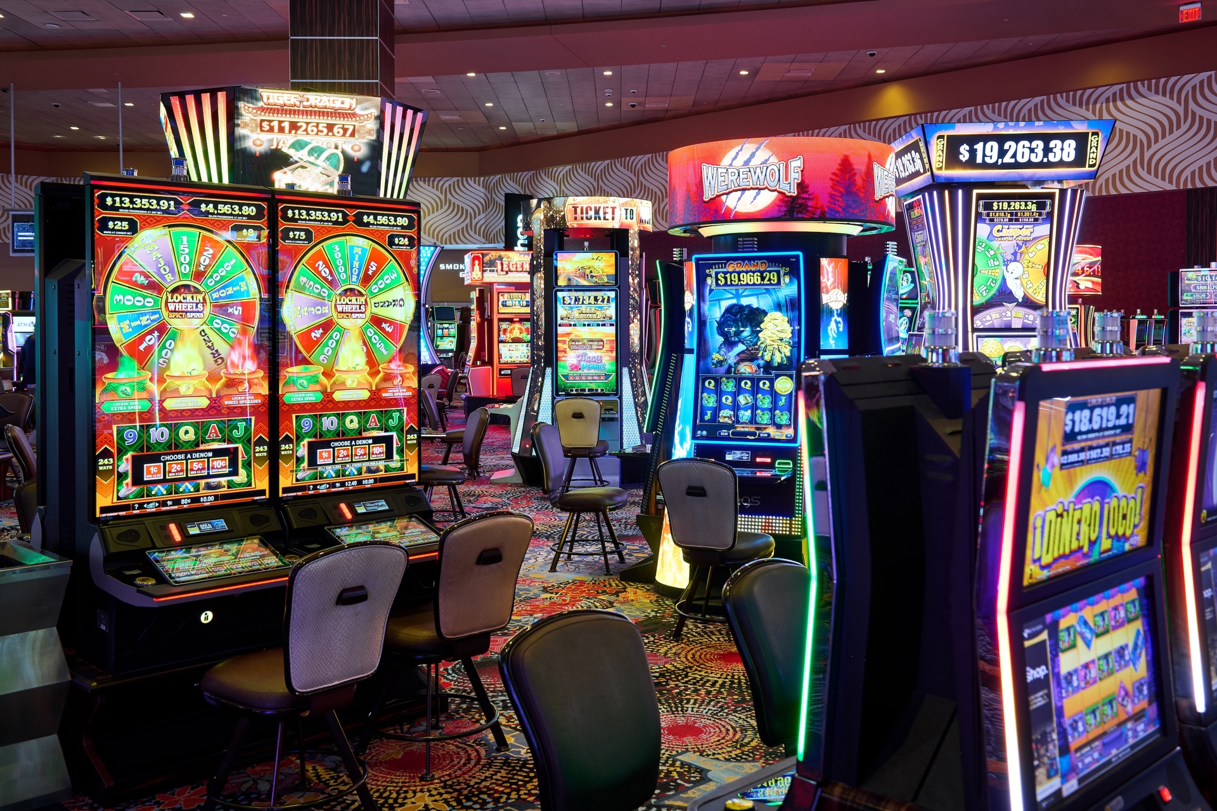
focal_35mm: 35
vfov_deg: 37.9
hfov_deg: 54.4
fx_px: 1183
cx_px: 608
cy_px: 406
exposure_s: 1/8
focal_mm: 35
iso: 400
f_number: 7.1
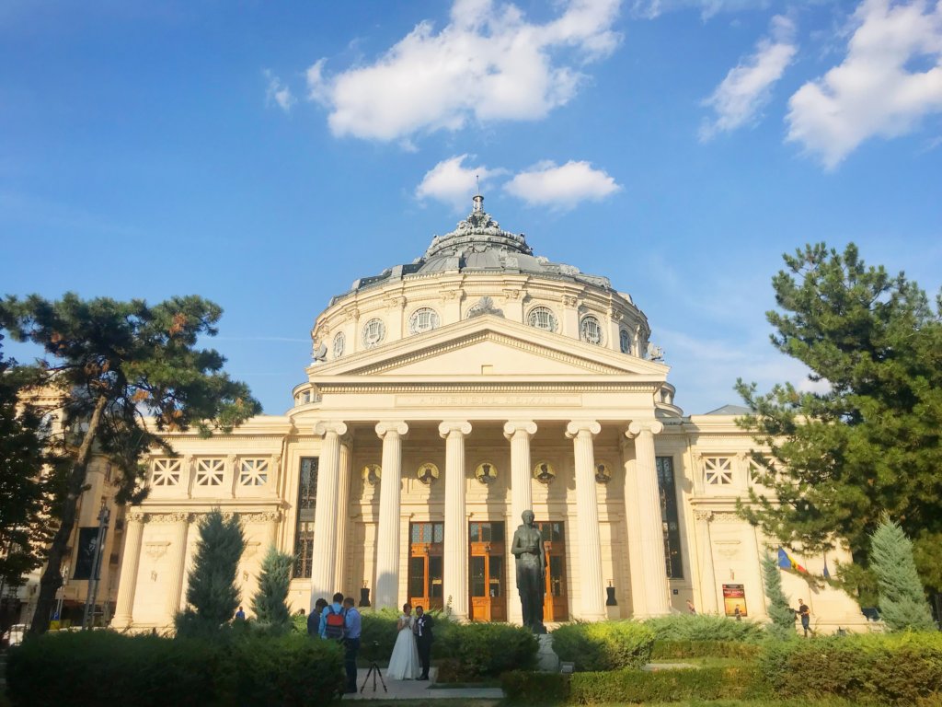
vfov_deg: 49.7
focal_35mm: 28
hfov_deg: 63.4
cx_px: 471
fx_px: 762
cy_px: 354
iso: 20
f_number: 1.8
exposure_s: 1/4000
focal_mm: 3.99
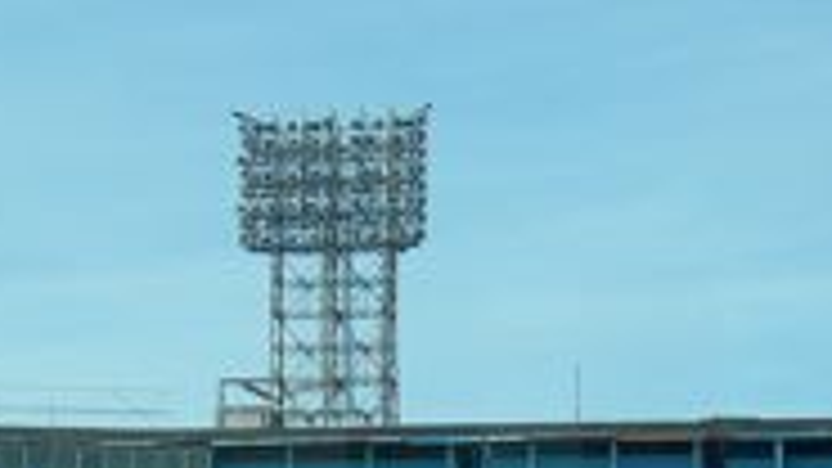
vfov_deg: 8.4
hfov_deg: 15.0
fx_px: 3154
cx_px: 400
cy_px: 536
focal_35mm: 143
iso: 50
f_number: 2.8
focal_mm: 7.8
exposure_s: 1/296
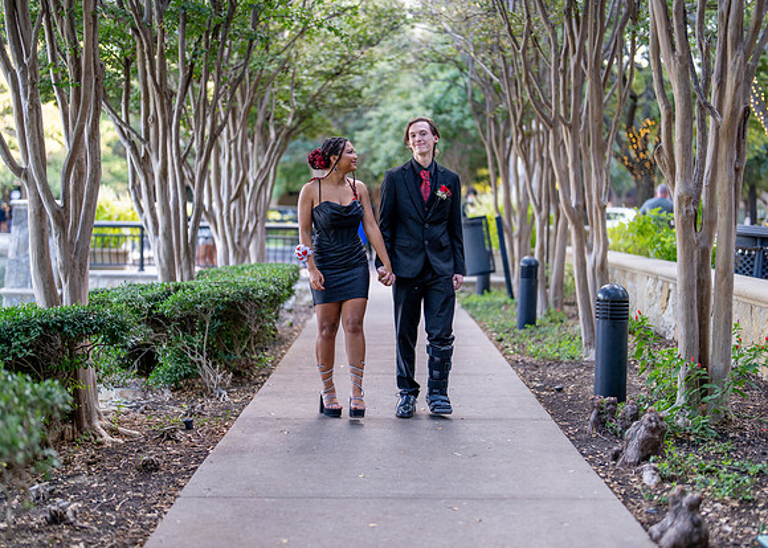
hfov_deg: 37.2
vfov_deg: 27.0
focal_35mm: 52
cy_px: 274
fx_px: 1143
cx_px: 384
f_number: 1.2
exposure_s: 1/1000
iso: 320
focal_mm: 50
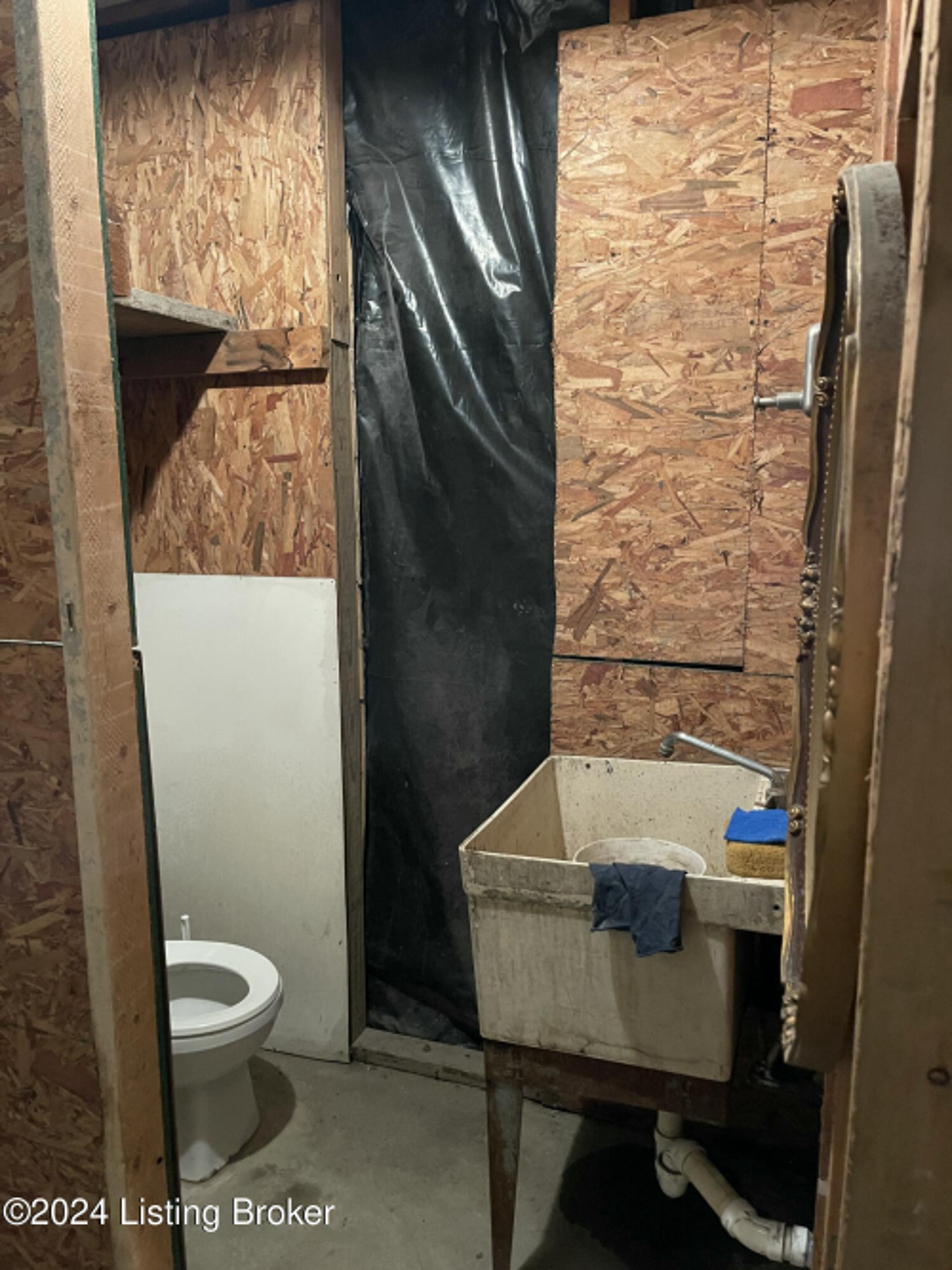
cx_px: 476
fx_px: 917
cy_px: 635
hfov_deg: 54.9
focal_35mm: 25
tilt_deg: -9.6
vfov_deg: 69.4
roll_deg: +0.6
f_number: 1.6
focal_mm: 5.1
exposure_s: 1/30
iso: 640
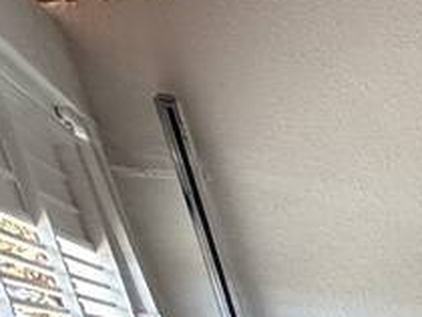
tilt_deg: -18.1
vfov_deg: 12.4
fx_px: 1172
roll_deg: +1.2
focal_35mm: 96
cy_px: 748
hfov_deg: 10.5
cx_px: 1364
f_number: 2.2
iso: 80
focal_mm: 2.22
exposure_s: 1/99
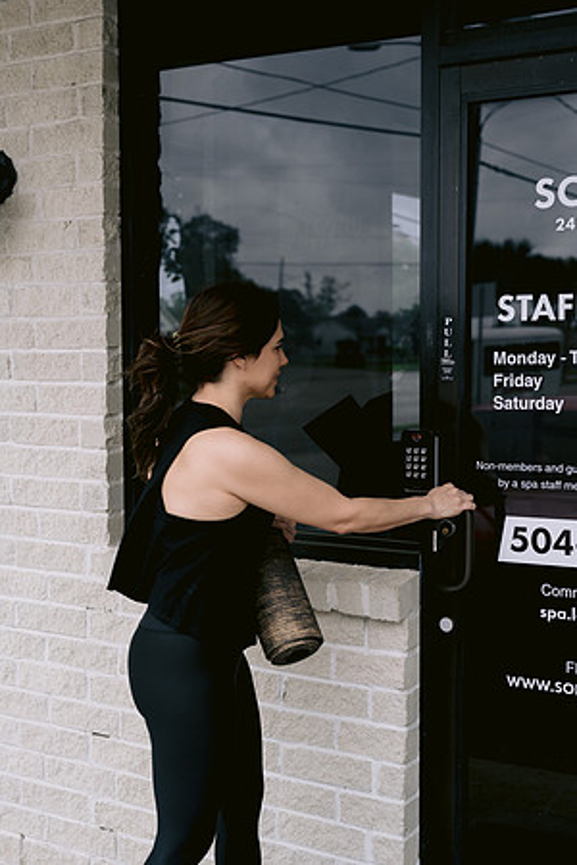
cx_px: 288
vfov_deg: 39.6
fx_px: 1202
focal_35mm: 50
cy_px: 432
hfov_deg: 27.0
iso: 160
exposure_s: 1/500
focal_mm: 50
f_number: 4
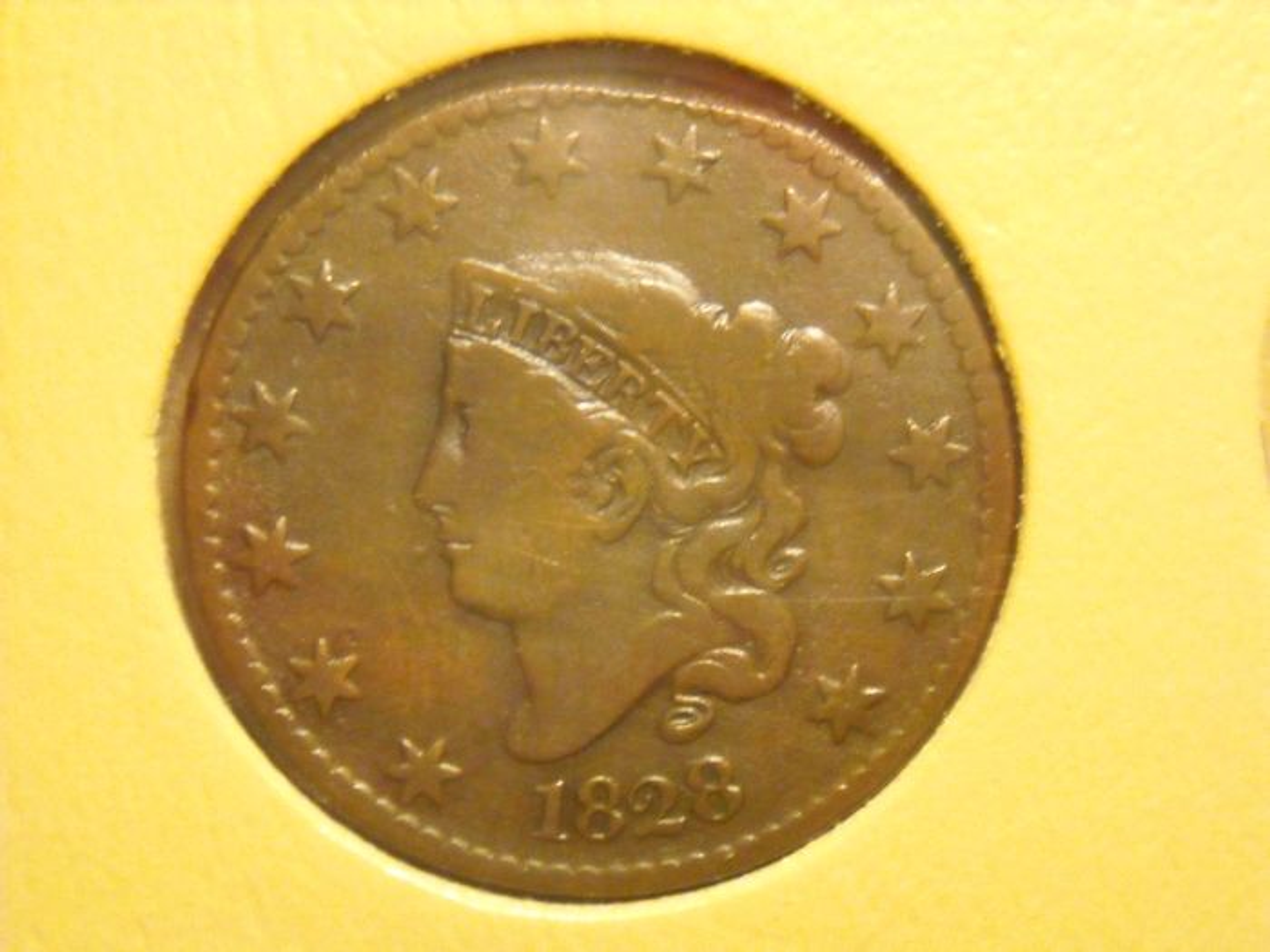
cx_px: 635
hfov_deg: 18.7
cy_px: 476
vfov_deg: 14.1
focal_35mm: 105
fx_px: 3852
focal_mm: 17.1
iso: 800
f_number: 4.7
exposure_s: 1/47
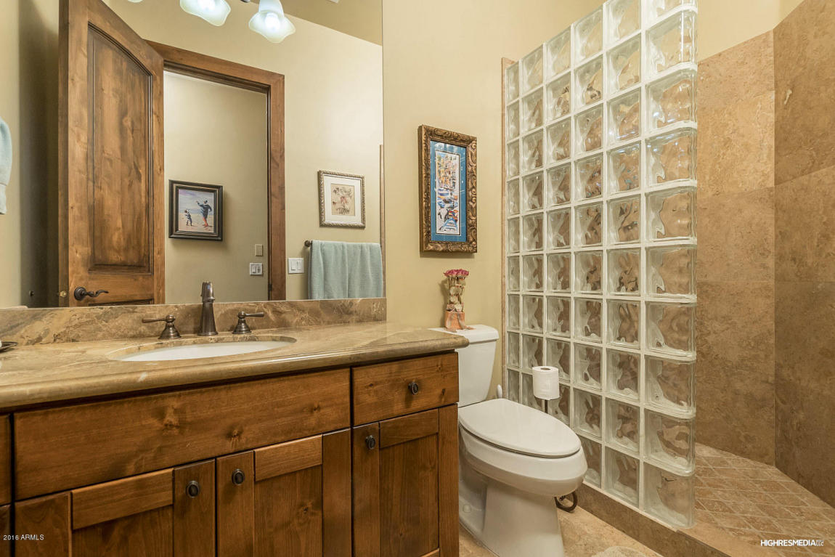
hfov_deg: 100.4
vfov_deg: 77.3
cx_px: 418
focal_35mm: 15
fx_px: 348
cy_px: 278
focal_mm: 10
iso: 640
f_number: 8
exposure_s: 1/200
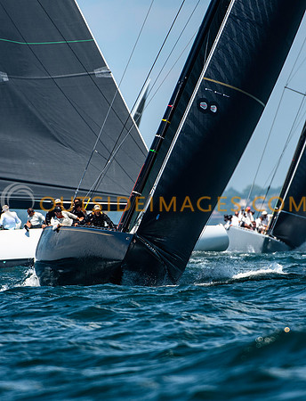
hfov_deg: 1.8
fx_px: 10004
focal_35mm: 859
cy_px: 200
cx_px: 146
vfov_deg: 2.3
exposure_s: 1/2000
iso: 400
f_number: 5.6
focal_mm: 400
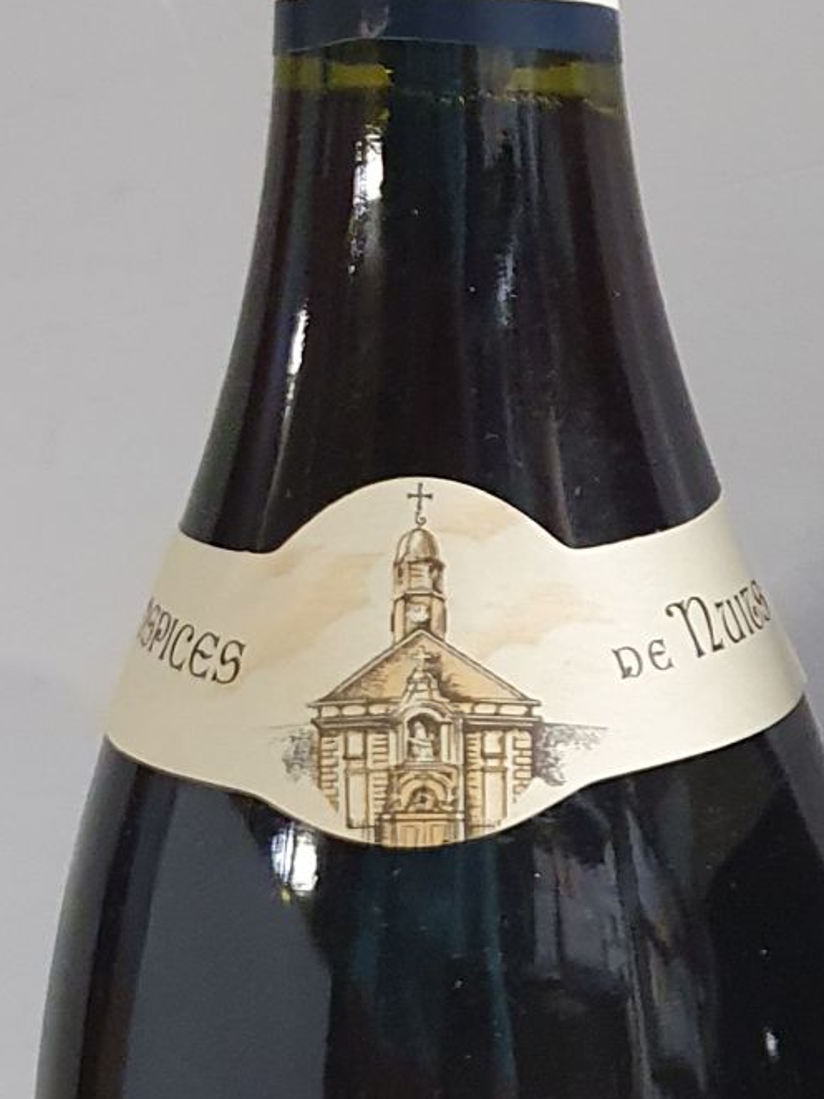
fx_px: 3111
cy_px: 1006
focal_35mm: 98
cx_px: 1266
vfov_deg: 19.6
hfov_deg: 14.1
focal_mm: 4.32
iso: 400
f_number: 1.5
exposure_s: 1/50
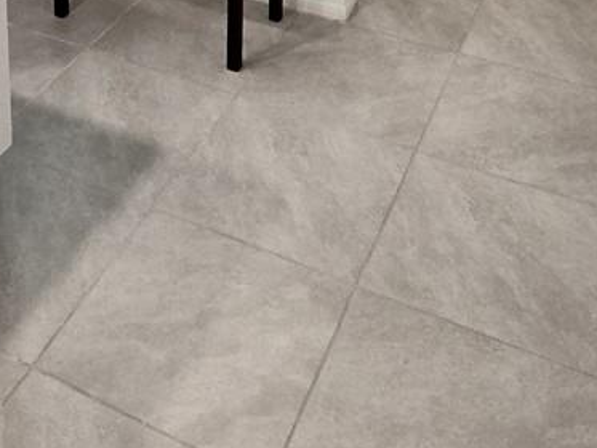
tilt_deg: -12.1
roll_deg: +0.4
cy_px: -330
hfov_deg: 31.6
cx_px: 154
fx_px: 1035
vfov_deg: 19.3
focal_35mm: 60
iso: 125
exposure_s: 1/120
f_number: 2.2
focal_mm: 2.22
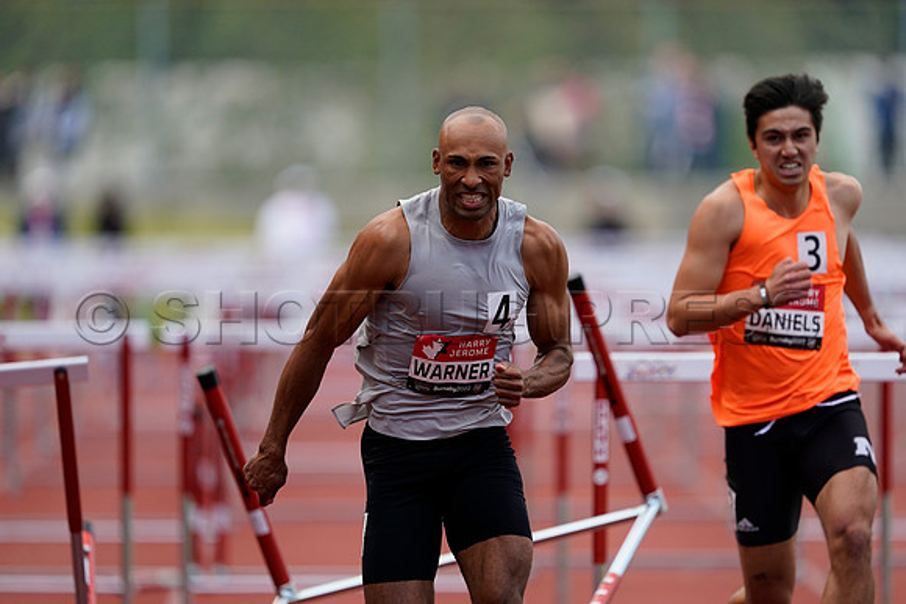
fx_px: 15103
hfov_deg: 3.4
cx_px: 453
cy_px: 302
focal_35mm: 600
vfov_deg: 2.3
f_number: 4
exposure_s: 1/1600
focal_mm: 600
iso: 1000
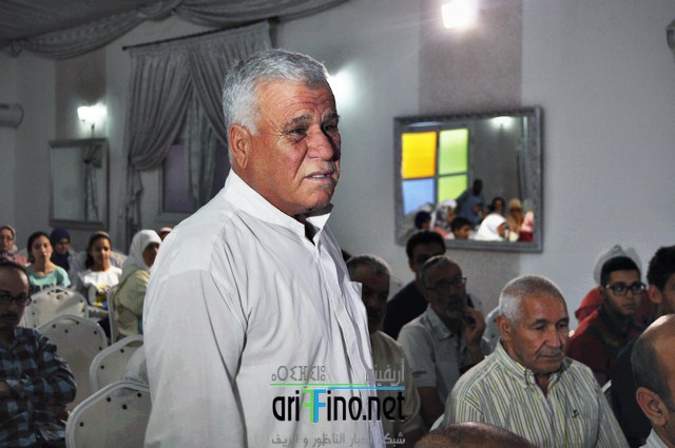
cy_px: 224
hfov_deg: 35.1
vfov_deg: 23.7
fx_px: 1067
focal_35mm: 57
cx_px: 338
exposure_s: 1/60
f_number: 4.8
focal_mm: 38
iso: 560
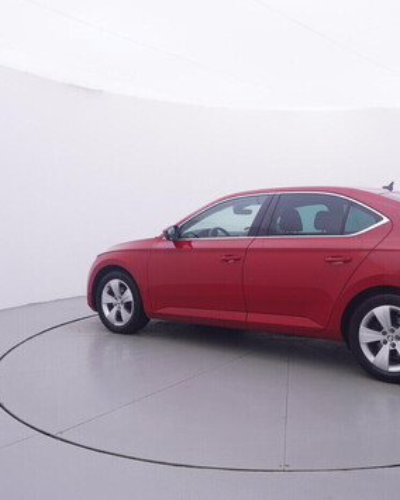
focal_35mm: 33
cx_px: 292
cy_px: 243
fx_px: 484
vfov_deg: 54.6
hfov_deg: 43.7
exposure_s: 1/80
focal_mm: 15
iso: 200
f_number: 5
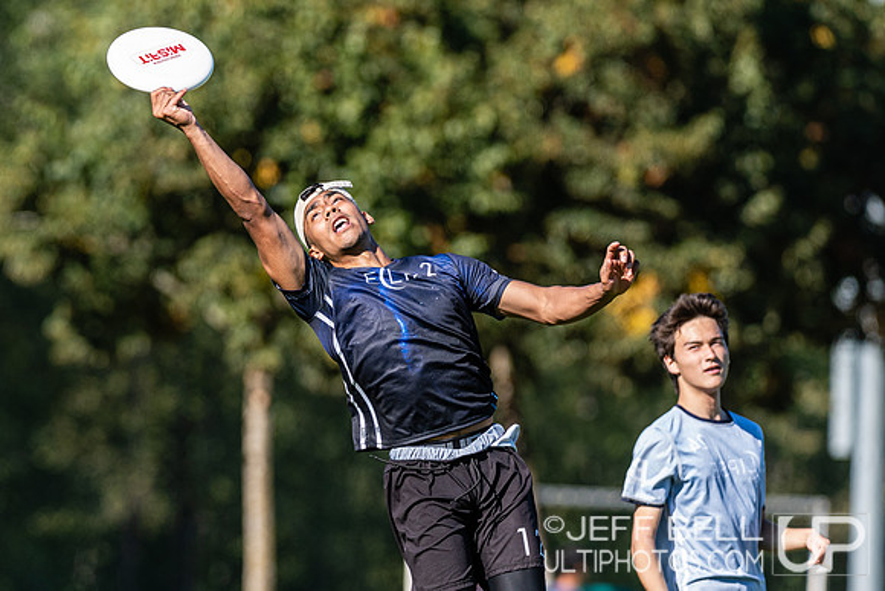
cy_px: 314
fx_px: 15408
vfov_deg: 2.2
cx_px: 296
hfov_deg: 3.3
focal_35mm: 627
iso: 280
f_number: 4
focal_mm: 300
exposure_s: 1/1000
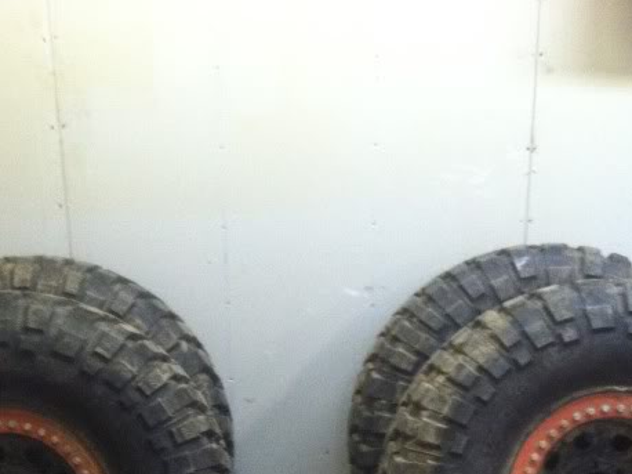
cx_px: 285
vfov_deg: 23.5
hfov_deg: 31.7
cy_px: 411
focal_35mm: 61
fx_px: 1113
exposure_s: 1/15
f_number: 2.8
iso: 400
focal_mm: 3.9
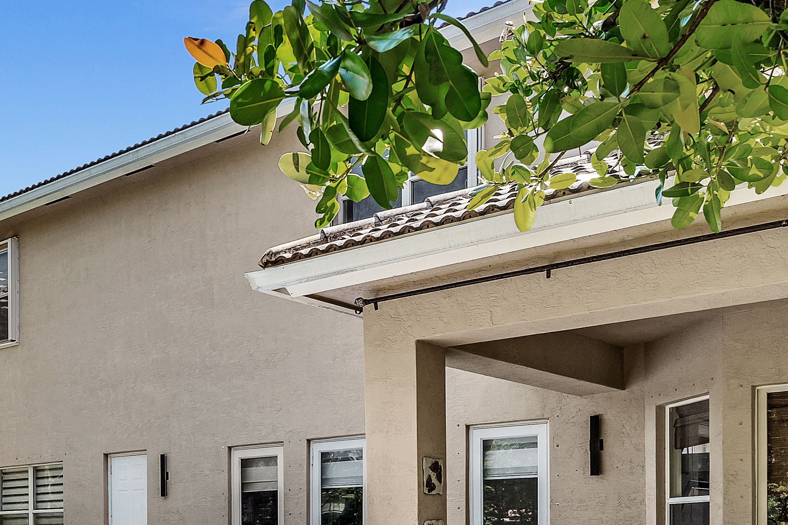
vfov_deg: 26.8
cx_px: 152
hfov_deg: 40.1
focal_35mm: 47
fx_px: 1029
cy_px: 548
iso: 200
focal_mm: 16
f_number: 8
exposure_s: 1/400
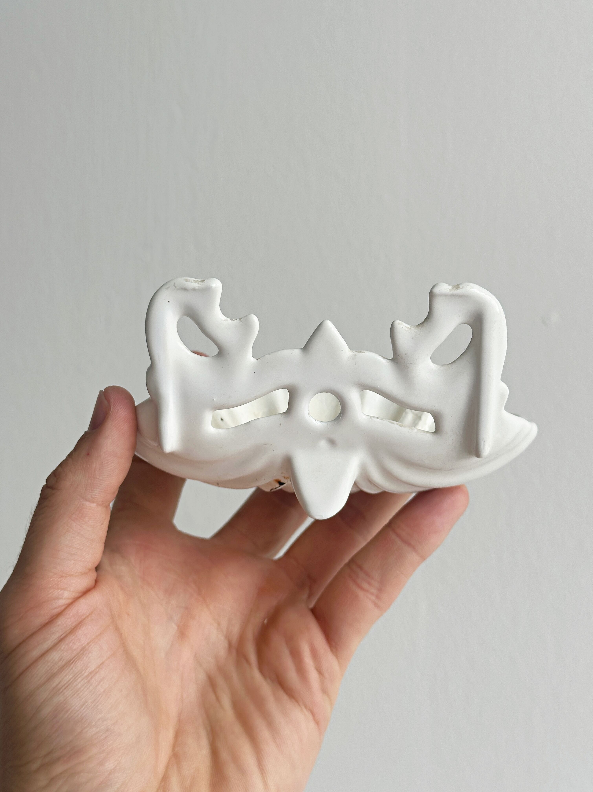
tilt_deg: -7.2
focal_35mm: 48
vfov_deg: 39.7
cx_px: 296
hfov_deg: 30.2
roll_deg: +1.6
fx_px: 1098
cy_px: 396
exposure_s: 1/685
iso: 64
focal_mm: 6.86
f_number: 1.78
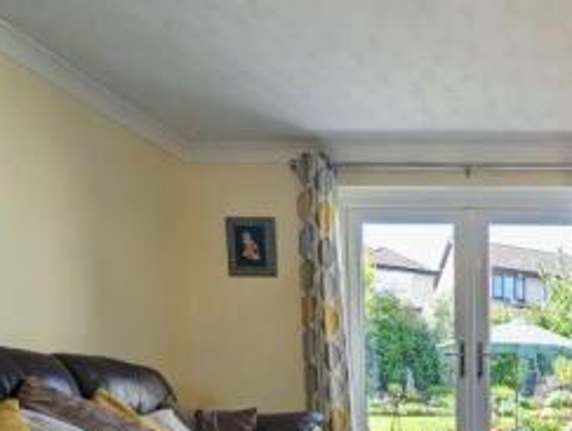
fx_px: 513
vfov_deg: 39.0
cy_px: 453
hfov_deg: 47.5
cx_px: 581
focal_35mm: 31
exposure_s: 1/137
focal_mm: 1.95
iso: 44
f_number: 2.2
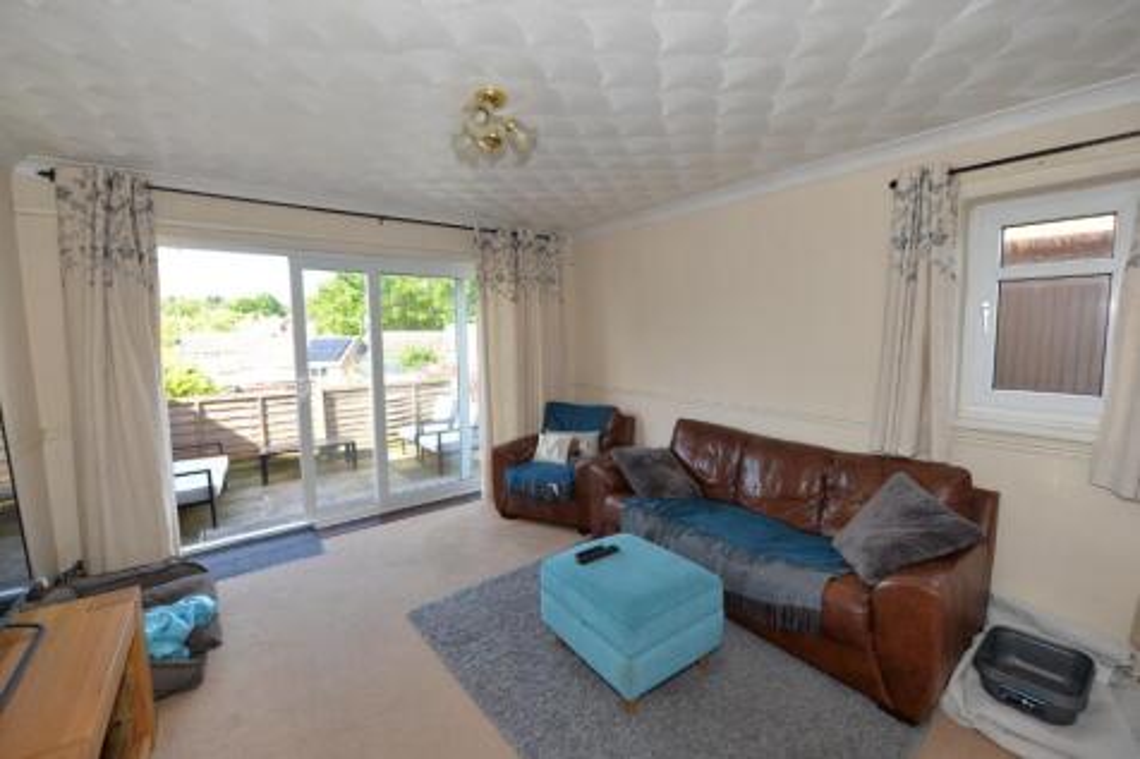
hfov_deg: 100.4
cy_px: 380
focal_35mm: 15
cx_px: 570
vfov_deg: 77.3
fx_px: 475
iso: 200
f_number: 4.5
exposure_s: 1/80
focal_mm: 15
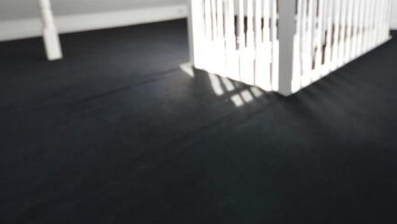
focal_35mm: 23
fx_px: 242
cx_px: 237
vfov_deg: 46.8
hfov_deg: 77.9
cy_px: 44
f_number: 4.5
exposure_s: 1/60
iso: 400
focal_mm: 10
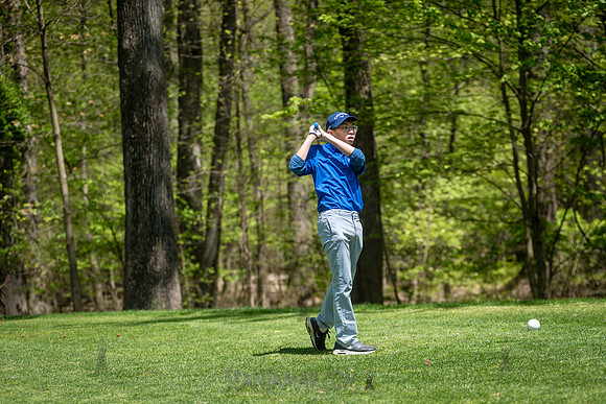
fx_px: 1886
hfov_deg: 18.3
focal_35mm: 112
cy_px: 202
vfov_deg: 12.2
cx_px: 303
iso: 100
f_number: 3.5
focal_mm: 112
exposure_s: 1/640
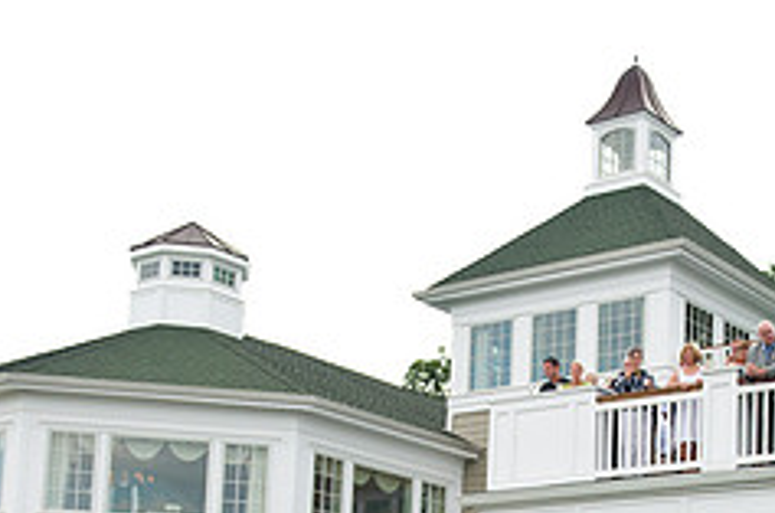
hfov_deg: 26.4
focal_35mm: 76
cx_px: 556
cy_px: 598
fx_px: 1633
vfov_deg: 17.1
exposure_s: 1/800
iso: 200
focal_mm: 31
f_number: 3.2
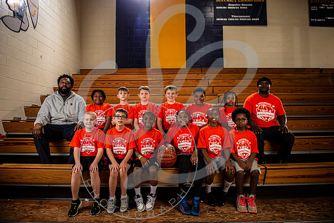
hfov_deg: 73.3
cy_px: 111
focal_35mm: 24
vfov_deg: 52.8
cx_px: 166
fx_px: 224
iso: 100
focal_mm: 24
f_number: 5.6
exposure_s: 1/200
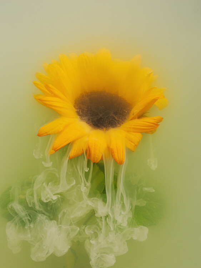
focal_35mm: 180
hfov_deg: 8.3
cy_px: 134
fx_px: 1393
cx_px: 100
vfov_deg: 11.0
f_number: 16
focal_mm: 90
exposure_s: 1/60
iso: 200
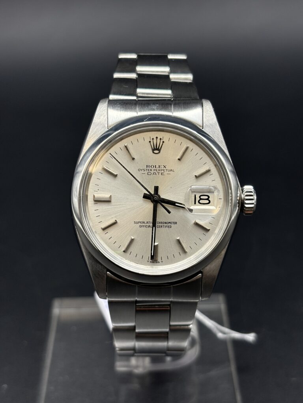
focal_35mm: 52
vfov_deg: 36.8
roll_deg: +1.2
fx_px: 607
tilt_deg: -31.0
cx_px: 152
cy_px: 202
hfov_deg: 28.0
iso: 64
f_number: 1.6
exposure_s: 1/60
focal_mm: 5.96
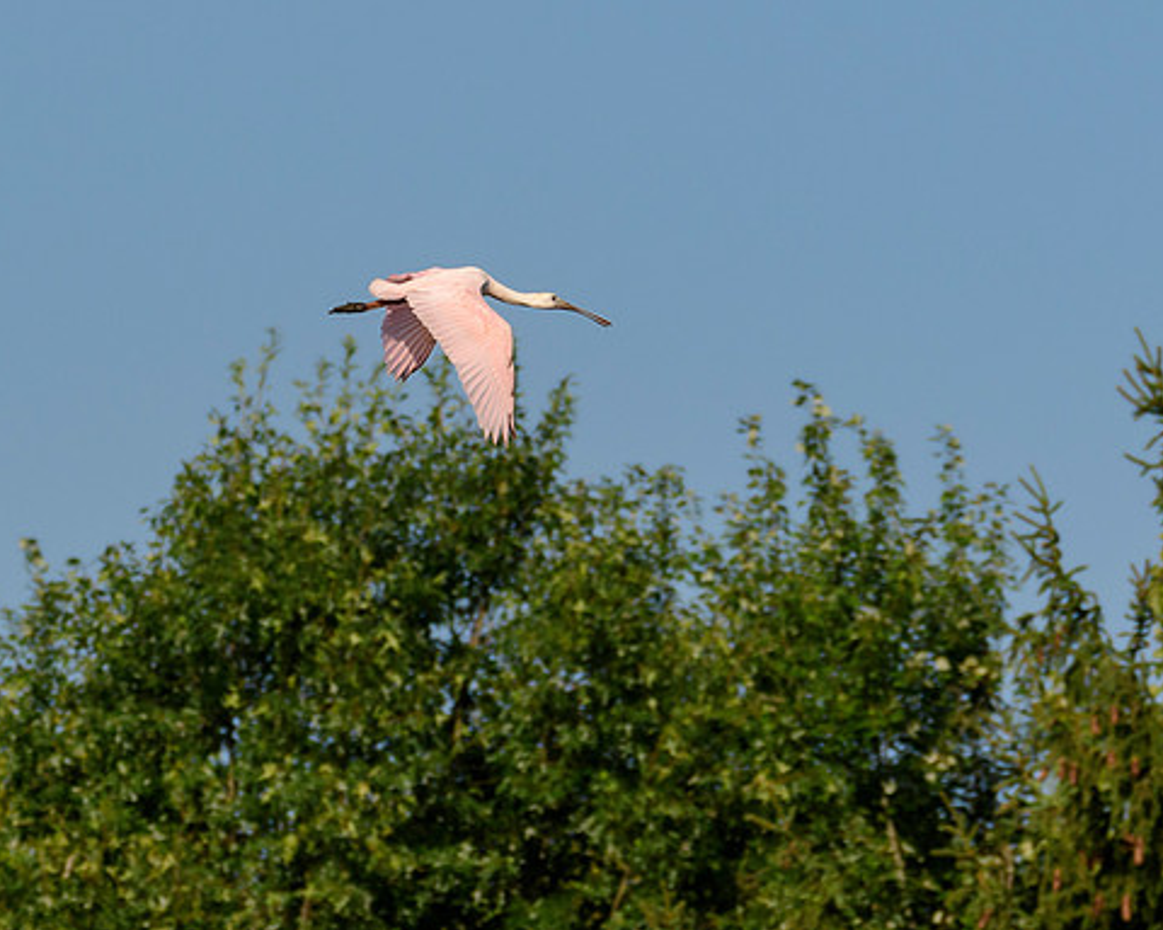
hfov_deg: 2.0
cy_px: 369
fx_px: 34007
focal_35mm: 988
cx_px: 365
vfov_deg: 1.6
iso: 200
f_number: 8
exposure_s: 1/1250
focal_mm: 340
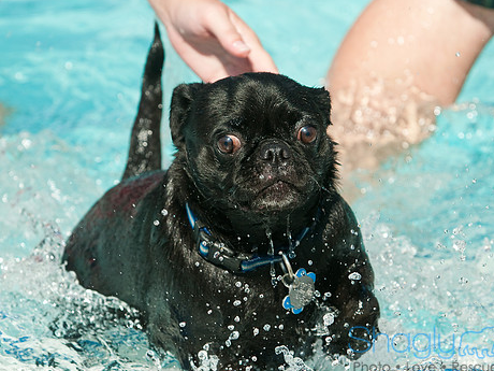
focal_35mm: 282
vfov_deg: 5.3
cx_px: 208
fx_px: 4019
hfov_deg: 7.0
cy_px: 188
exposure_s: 1/1000
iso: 200
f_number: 5.6
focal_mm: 155
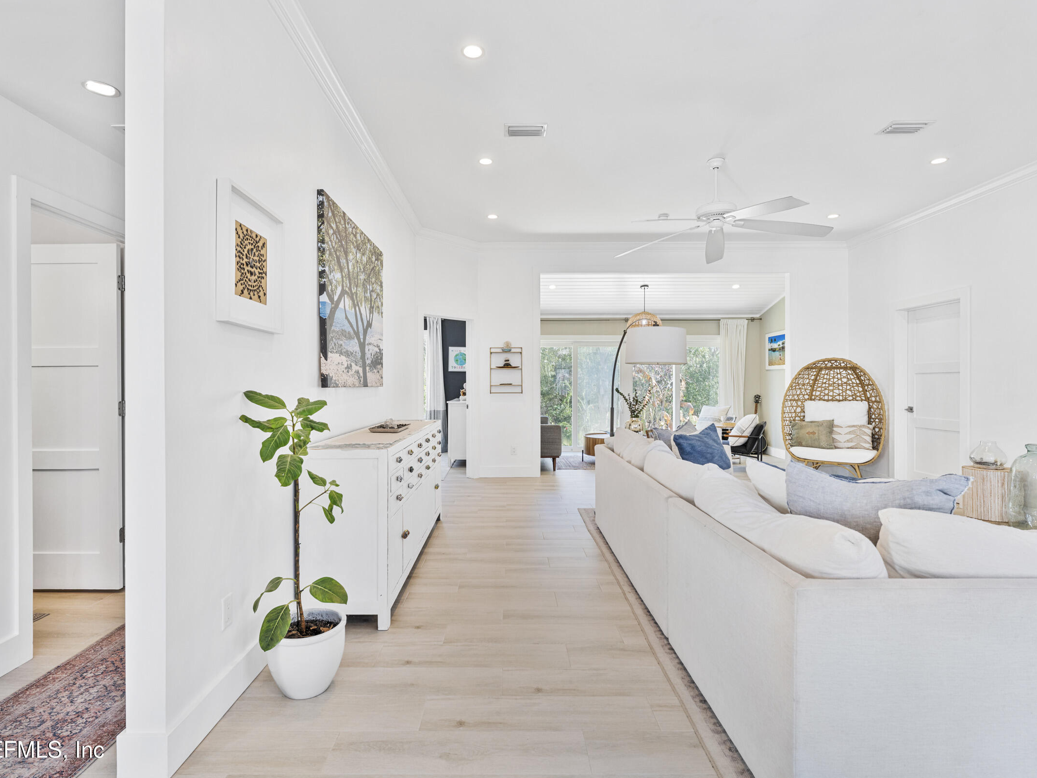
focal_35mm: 19
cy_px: 382
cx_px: 504
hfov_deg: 86.0
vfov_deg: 69.9
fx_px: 556
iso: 320
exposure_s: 1/6
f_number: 9
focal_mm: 16.5
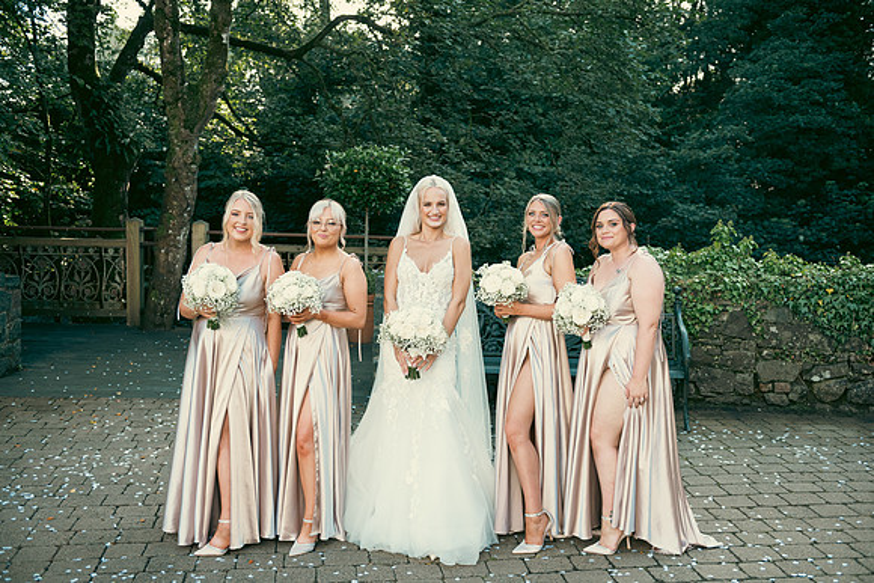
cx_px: 437
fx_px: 923
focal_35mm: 38
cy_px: 292
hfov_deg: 50.7
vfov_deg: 35.1
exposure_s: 1/160
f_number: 3.5
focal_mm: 38
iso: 125
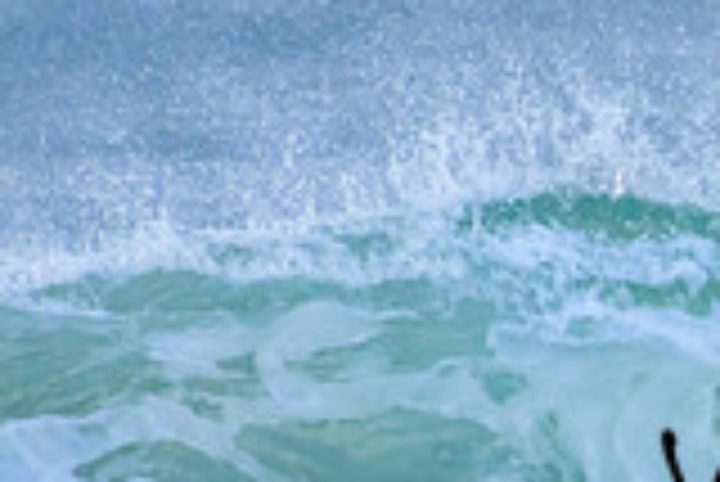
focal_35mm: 3623
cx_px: 1125
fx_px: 72524
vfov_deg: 0.4
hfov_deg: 0.6
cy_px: 462
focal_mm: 1000
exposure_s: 1/2000
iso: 2800
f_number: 11
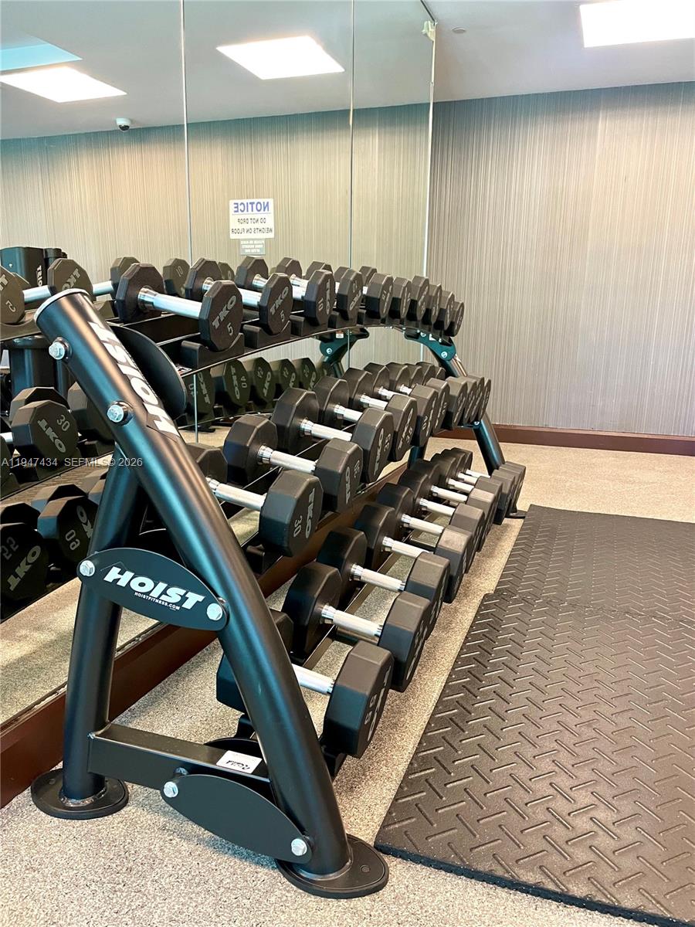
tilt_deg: -11.1
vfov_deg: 67.3
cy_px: 464
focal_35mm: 26
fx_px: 696
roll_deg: -0.7
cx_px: 348
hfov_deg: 53.1
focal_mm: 4.2
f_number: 1.6
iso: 250
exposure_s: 1/60
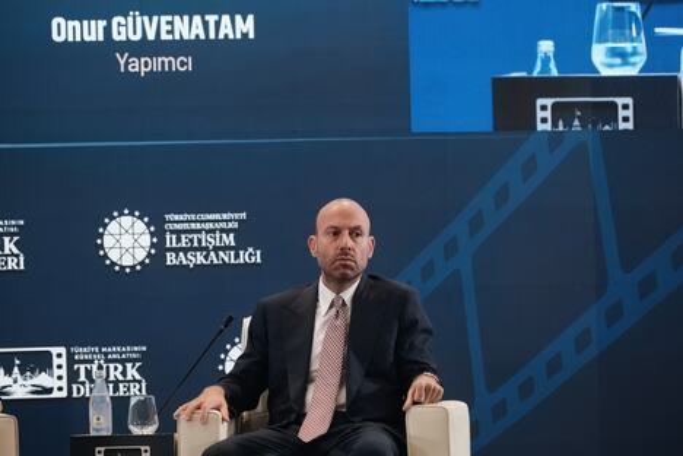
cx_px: 342
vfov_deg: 4.3
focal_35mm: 322
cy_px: 228
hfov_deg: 6.4
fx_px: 6109
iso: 3200
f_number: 5.6
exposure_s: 1/85
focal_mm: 214.4
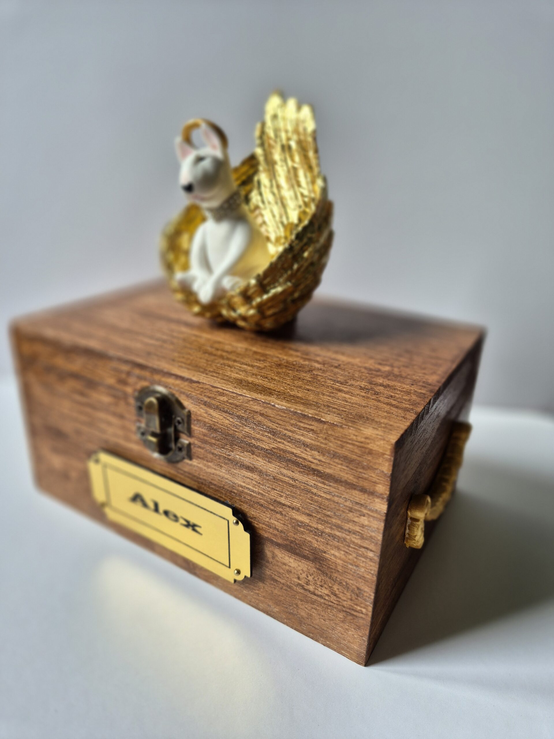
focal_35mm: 23
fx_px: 491
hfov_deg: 58.9
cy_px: 370
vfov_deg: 73.9
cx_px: 277
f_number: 1.8
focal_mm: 5.4
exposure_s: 1/100
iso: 50
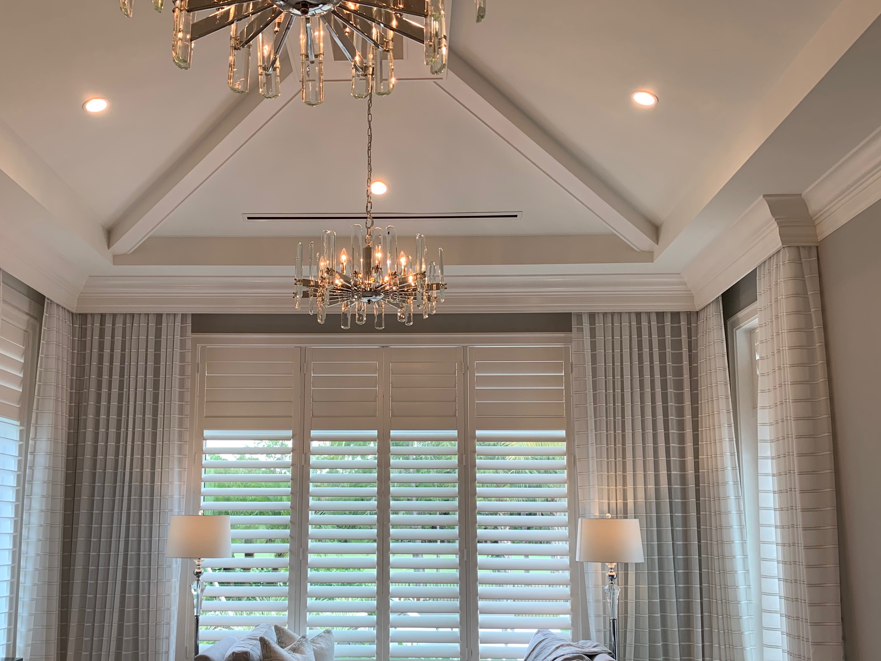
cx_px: 383
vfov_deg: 41.5
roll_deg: -0.9
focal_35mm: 34
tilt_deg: +9.7
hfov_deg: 53.8
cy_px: 407
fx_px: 865
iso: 40
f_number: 1.8
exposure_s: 1/120
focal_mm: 4.25
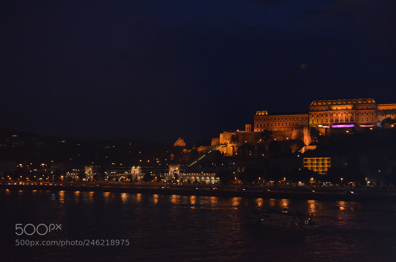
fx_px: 527
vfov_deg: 27.9
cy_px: 131
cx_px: 198
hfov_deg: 41.2
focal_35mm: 48
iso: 3200
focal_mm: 32
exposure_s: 1/60
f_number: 4.8
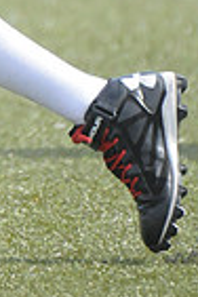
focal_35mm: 1853
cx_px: -123
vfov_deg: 1.1
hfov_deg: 0.7
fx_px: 15286
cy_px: -259
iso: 1600
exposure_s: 1/5000
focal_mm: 300
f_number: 4
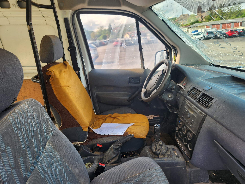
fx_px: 163
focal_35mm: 23
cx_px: 122
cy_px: 92
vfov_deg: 58.9
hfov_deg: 73.9
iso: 20
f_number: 1.8
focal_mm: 5.4
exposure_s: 1/213
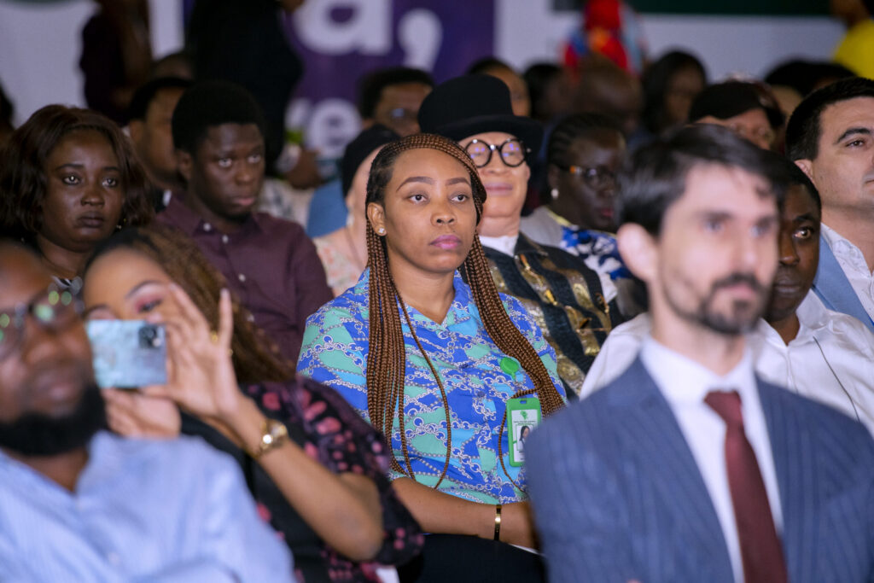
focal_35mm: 300
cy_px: 292
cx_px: 437
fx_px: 7284
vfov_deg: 4.6
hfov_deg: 6.9
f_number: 5.6
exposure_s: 1/80
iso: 3200
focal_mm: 300
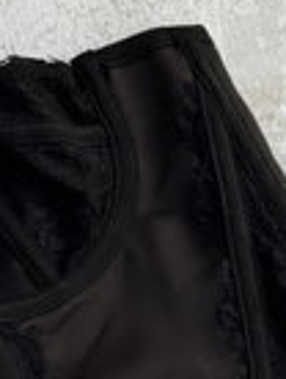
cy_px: 298
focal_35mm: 185
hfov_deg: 7.9
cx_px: -138
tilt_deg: -71.8
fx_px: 2032
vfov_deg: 10.6
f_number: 1.78
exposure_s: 1/121
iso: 50
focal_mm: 6.76
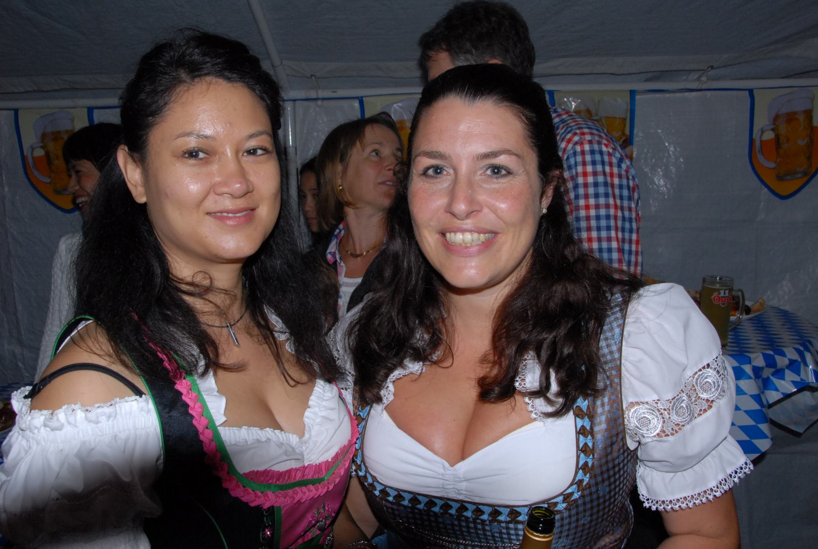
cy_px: 274
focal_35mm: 33
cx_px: 409
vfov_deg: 40.1
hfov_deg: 57.1
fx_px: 751
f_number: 10
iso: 500
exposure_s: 1/125
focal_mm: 22
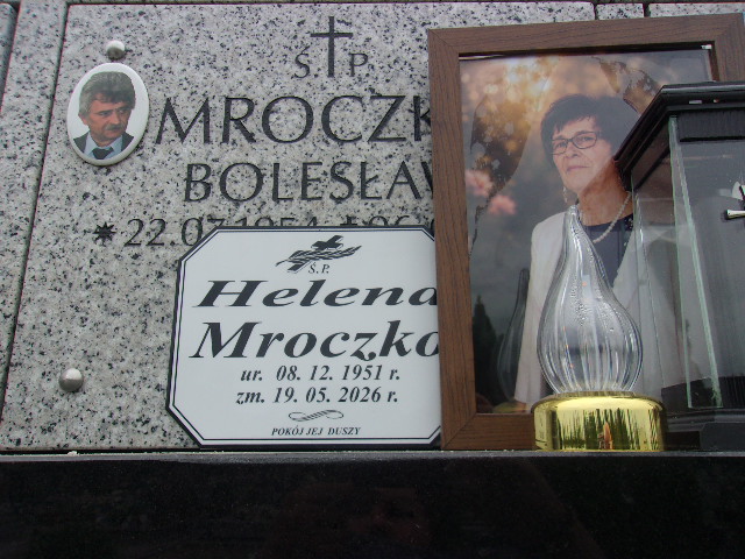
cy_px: 280
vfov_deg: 51.4
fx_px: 581
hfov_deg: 65.3
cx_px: 372
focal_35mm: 27
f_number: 10.4
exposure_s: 1/56
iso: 80
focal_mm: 4.9
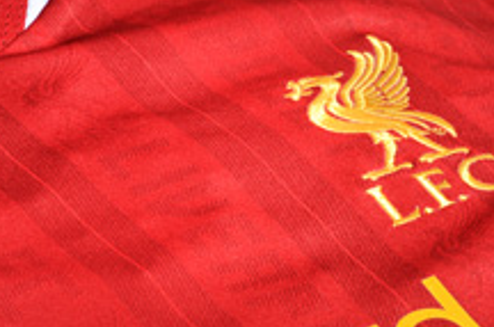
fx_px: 2879
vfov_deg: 6.5
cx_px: 304
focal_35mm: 210
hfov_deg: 9.8
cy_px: 106
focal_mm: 55
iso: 200
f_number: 13
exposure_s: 1/125
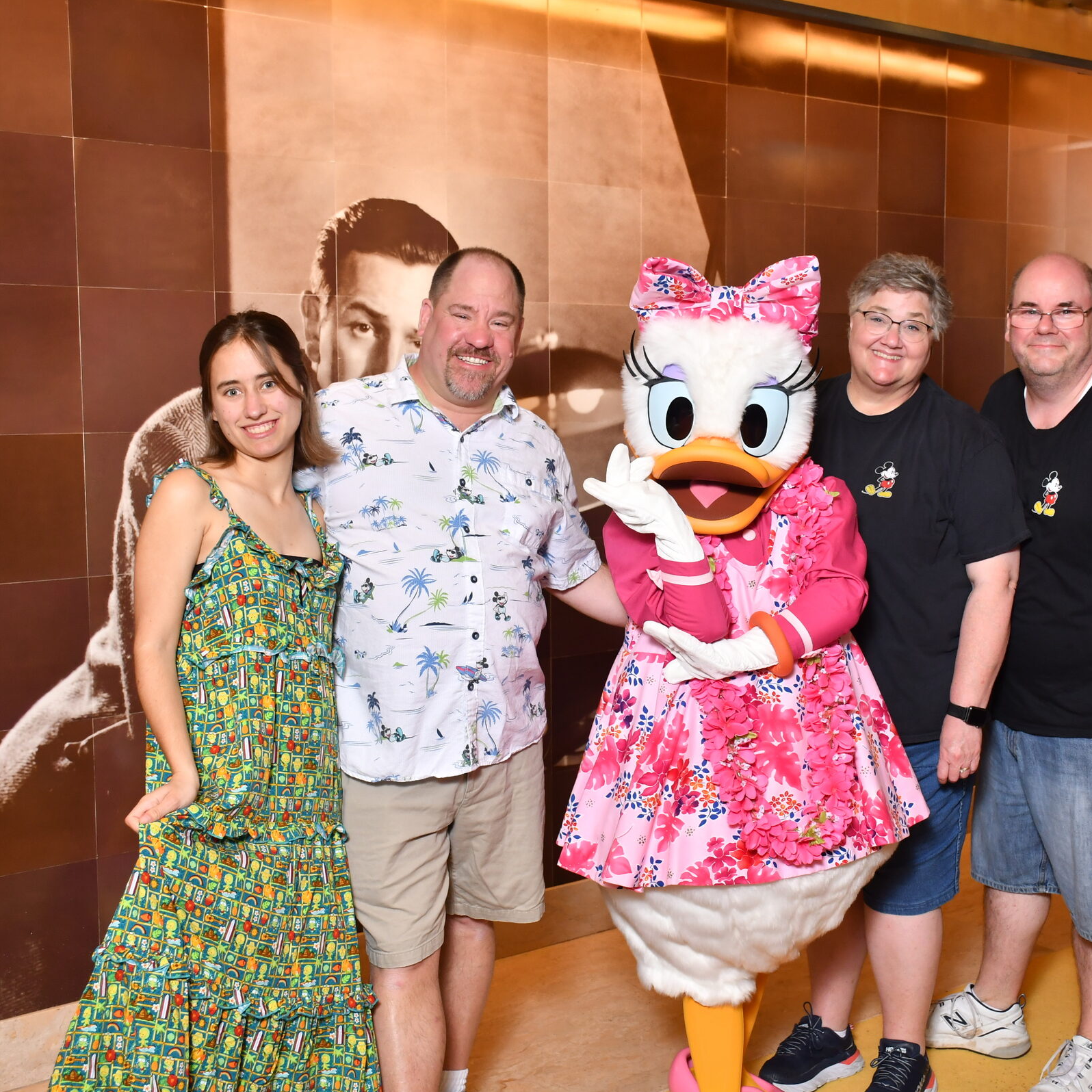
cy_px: 547
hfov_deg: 36.6
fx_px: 1642
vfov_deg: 36.8
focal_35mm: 46
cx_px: 666
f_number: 5.6
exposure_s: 1/125
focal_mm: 24
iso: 640
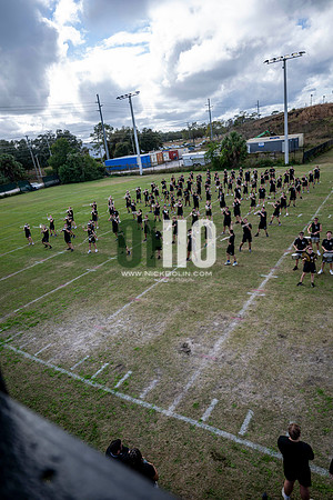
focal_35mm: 24
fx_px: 333
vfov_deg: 73.7
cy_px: 250
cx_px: 166
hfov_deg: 53.1
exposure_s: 1/1250
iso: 125
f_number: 2.8
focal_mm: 24
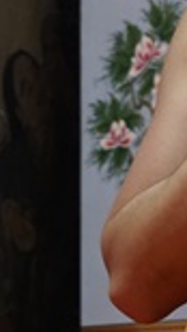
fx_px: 1934
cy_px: 64
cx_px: 376
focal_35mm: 219
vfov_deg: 9.8
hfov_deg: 5.4
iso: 4000
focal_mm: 54
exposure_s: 1/100
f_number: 4.5
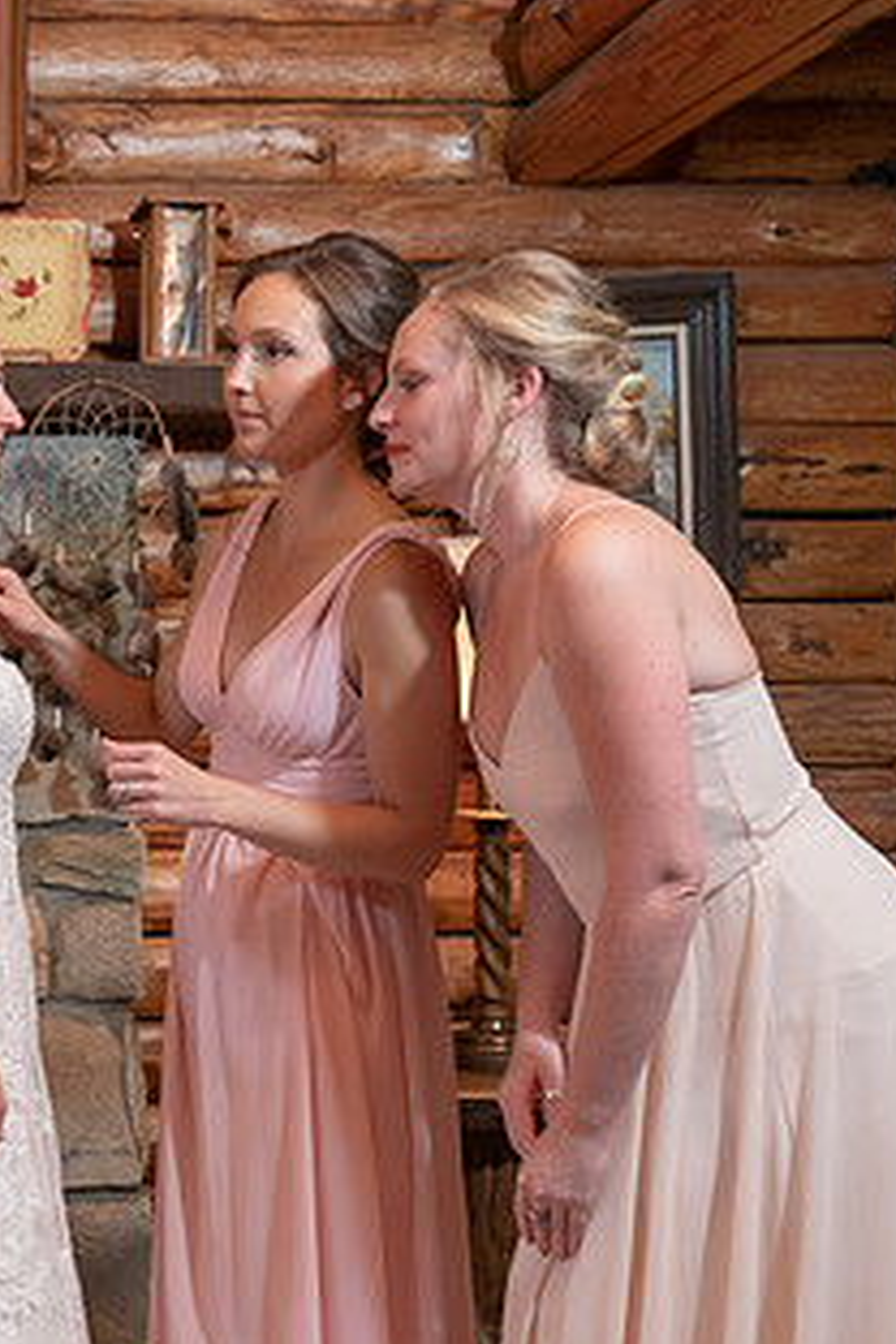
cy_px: 683
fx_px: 2202
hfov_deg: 20.9
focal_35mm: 59
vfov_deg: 33.9
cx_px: -275
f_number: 5.6
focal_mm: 31
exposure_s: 1/200
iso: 2000
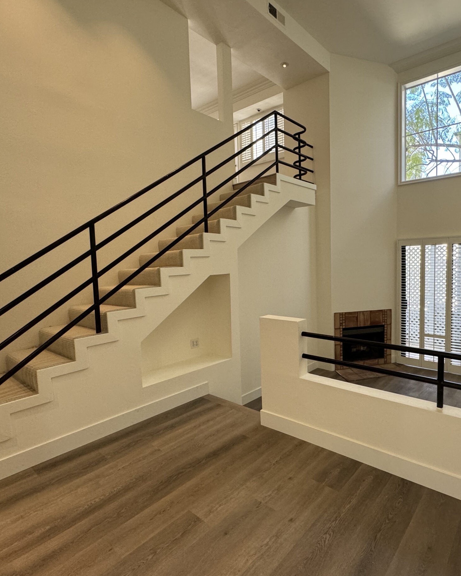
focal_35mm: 19
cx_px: 308
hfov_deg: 68.8
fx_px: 324
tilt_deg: -4.6
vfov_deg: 83.3
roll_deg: +0.4
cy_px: 283
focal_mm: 2.22
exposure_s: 1/120
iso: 200
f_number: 2.2
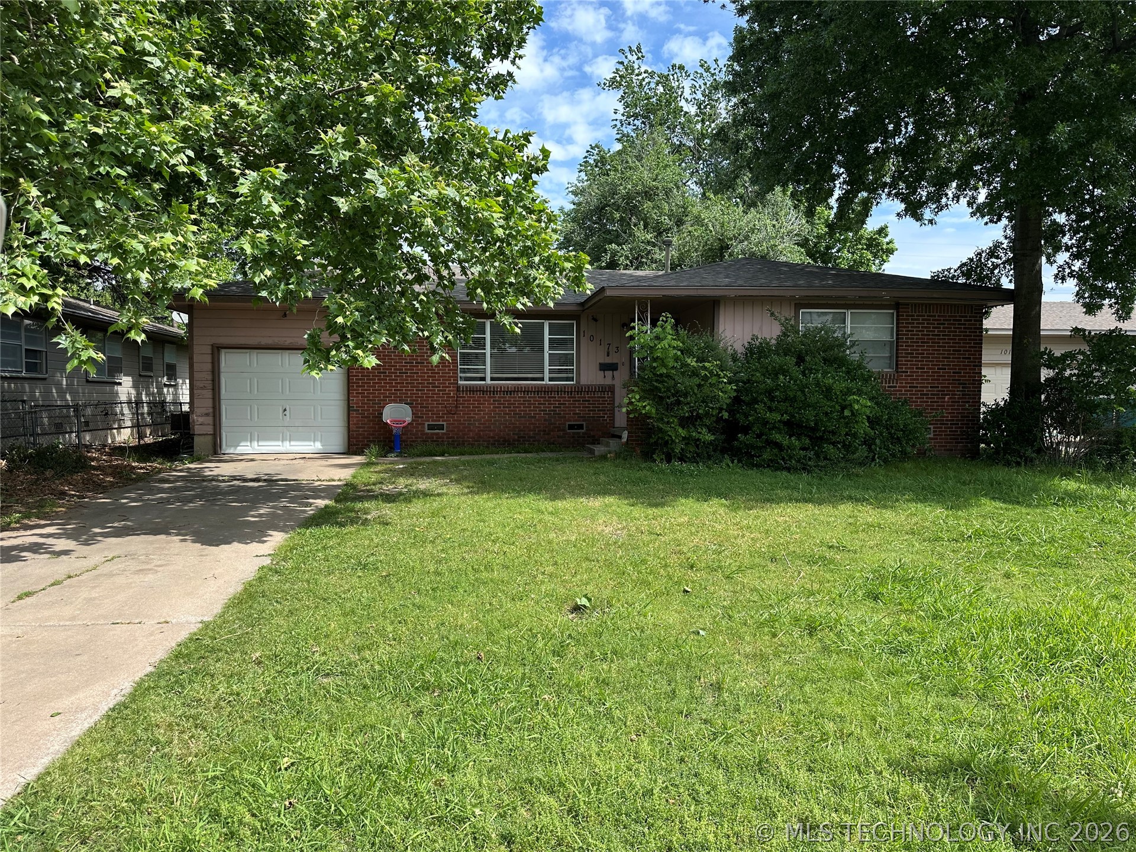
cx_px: 568
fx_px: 788
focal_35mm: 24
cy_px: 426
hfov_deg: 71.6
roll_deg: -0.5
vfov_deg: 56.8
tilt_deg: -1.7
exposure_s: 1/2155
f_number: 1.78
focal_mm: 6.86
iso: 80
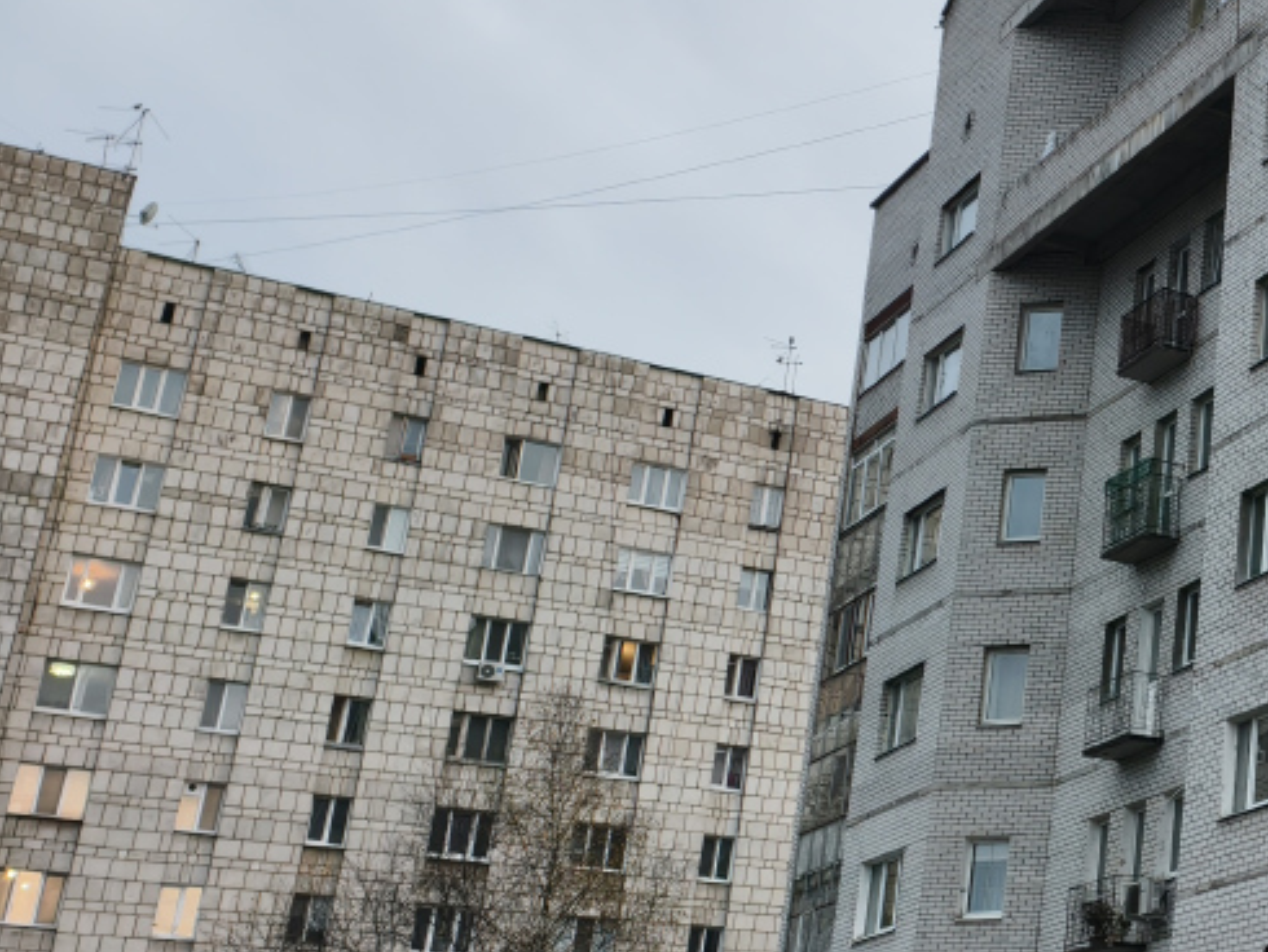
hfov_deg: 26.7
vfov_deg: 24.0
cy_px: 436
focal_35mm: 61
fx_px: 2236
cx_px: 1659
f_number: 1.57
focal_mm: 6.54
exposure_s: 1/100
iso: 127
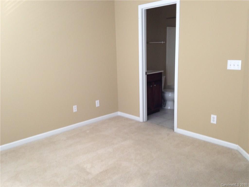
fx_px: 237
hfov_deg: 55.4
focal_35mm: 33
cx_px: 124
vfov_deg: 42.9
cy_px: 94
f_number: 2.4
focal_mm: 4.13
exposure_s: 1/20
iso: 125
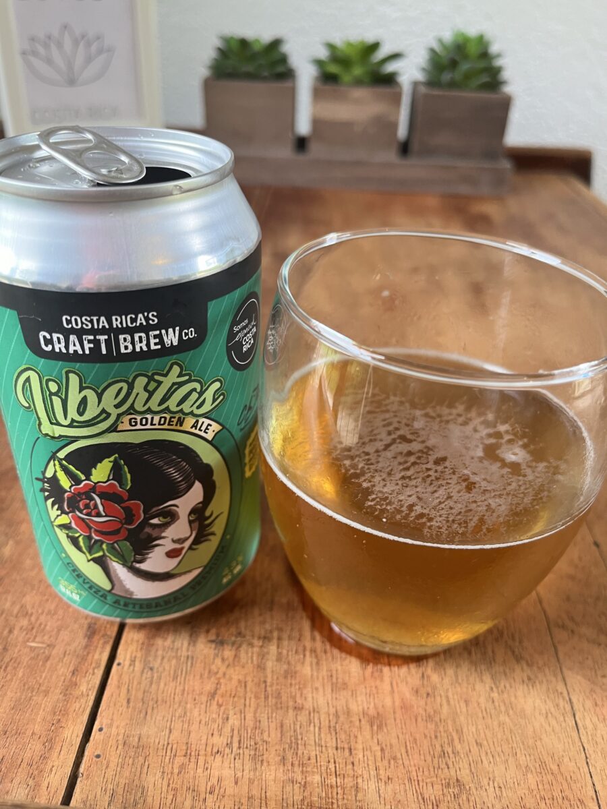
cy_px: 404
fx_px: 608
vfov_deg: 67.3
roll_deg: -2.8
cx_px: 304
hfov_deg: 53.1
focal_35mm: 26
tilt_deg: -33.3
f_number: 1.6
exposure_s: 1/60
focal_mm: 5.1
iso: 125
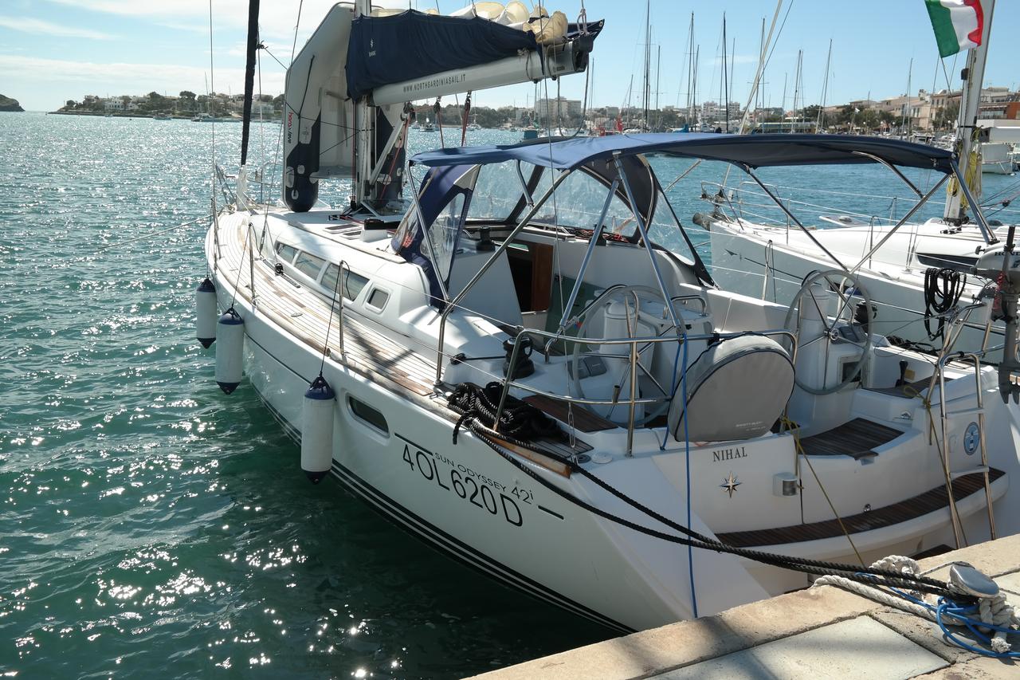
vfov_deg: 43.6
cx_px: 510
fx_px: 850
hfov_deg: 61.9
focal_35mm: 30
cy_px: 340
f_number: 6.3
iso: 100
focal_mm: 20
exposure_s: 1/250
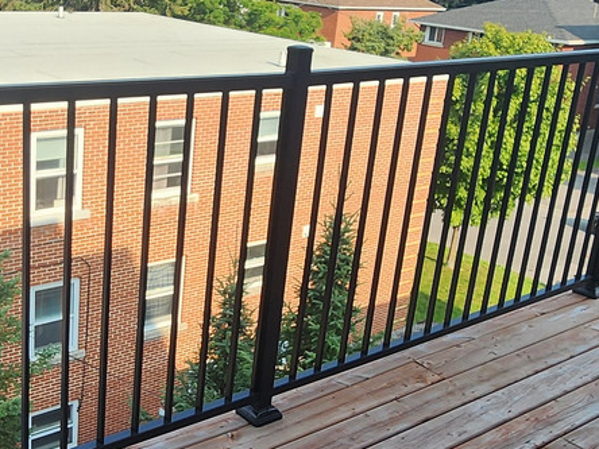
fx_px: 779
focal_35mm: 45
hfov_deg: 41.1
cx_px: 163
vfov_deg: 32.2
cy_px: 229
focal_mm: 2.2
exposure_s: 1/792
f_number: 2.2
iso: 50
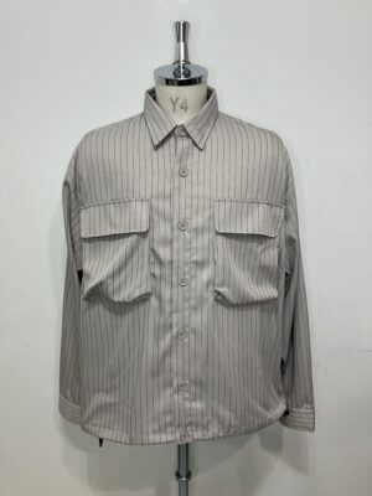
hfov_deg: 49.7
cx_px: 186
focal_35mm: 28
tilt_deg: -12.8
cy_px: 248
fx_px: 401
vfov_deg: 63.4
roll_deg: +0.7
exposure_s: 1/50
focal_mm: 3.99
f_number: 1.8
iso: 80
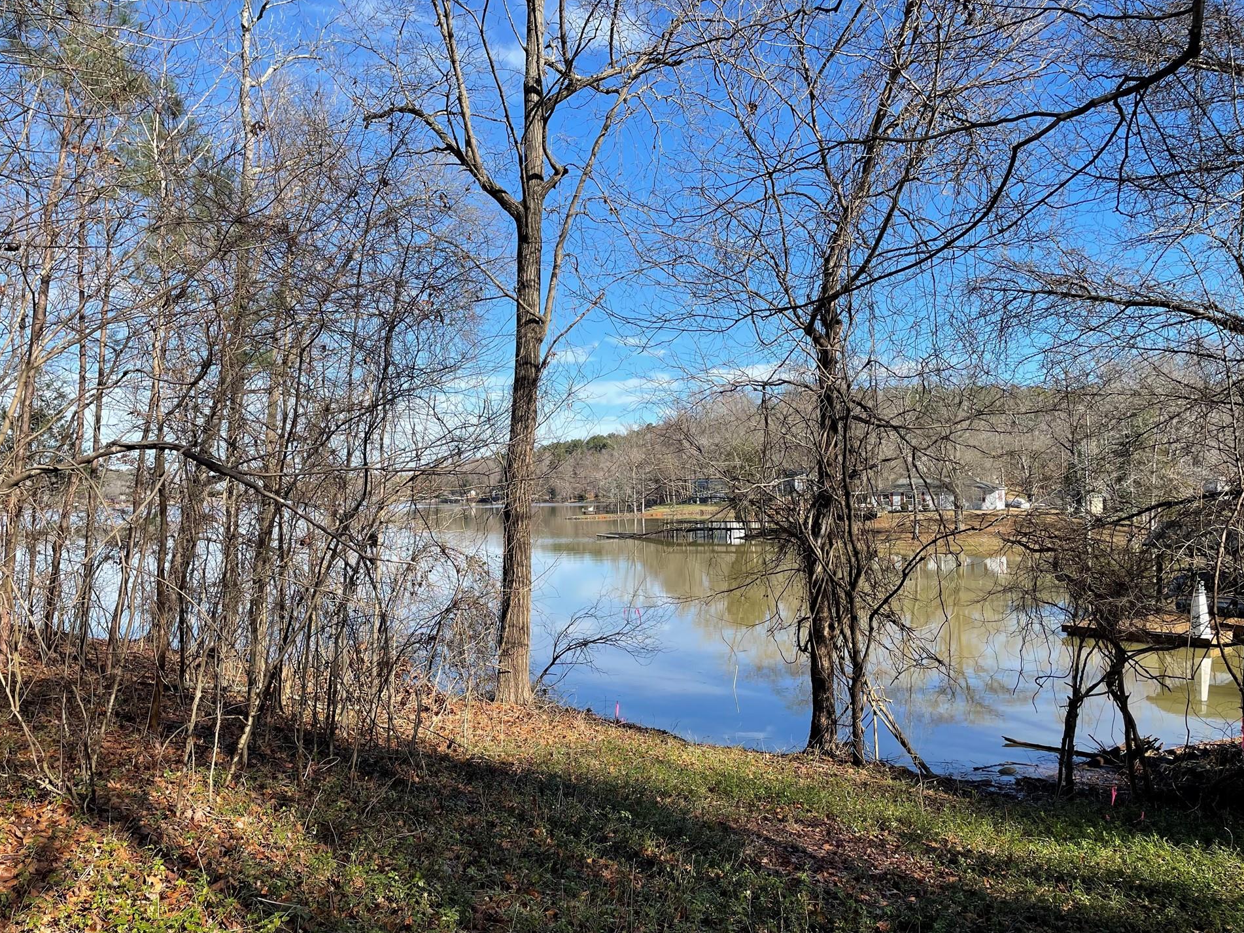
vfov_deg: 49.7
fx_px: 1006
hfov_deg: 63.4
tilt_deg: -0.1
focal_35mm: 28
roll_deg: +1.2
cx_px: 597
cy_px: 497
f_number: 1.6
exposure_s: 1/1855
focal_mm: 4.2
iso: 32
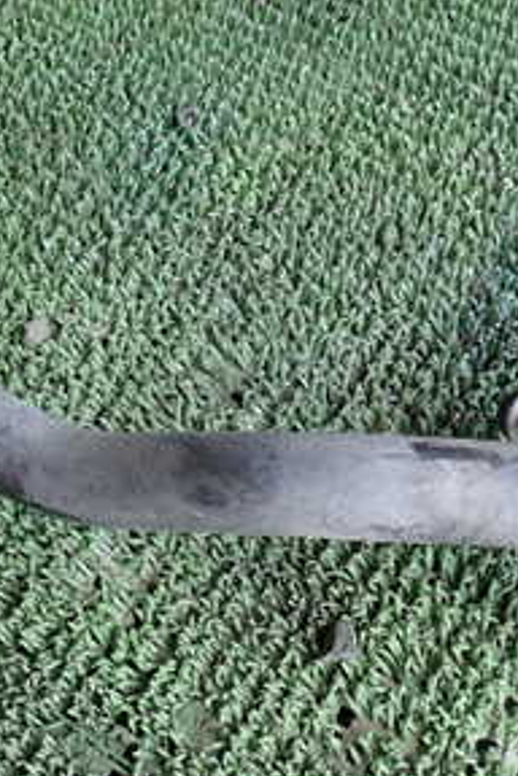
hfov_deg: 20.7
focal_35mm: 65
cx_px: 100
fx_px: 1403
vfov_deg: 30.7
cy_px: 517
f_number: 2.3
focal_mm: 5.4
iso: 160
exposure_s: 1/125
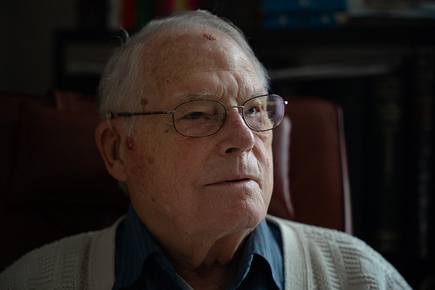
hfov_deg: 26.8
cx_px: 203
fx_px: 911
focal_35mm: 75
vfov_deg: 18.1
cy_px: 147
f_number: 2.8
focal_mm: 70
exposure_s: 1/80
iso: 2500
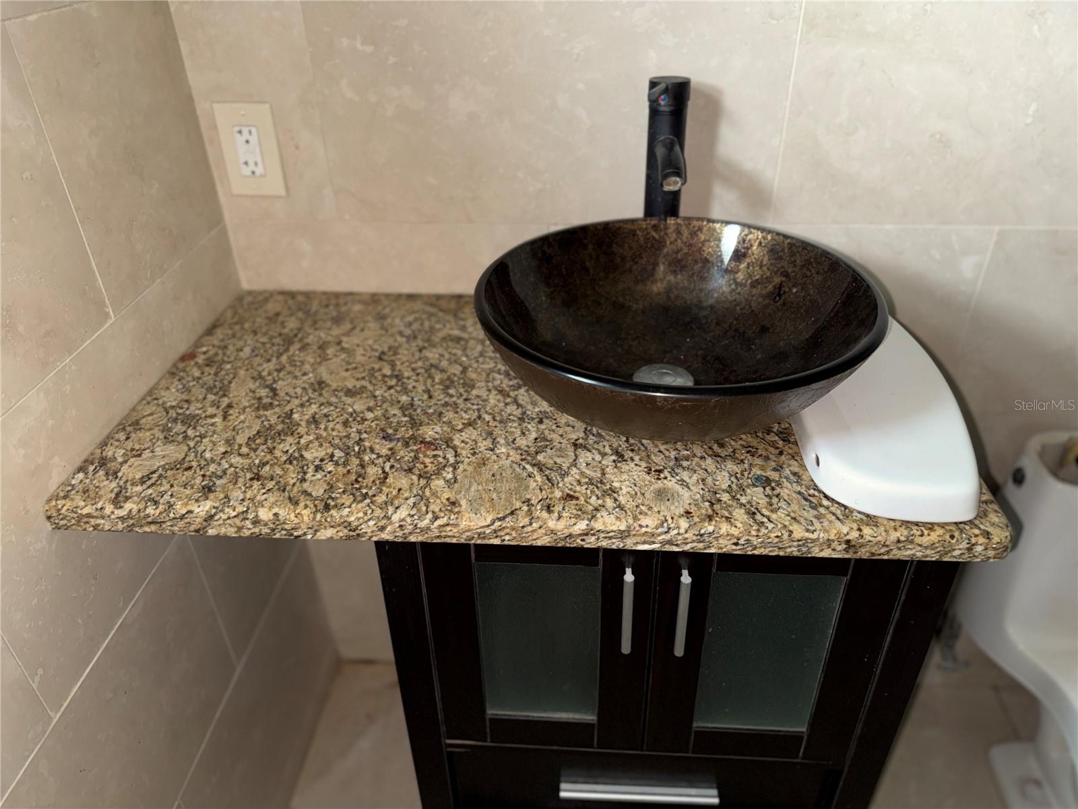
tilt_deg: -33.8
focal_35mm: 24
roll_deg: +1.3
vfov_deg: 56.8
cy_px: 404
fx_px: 747
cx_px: 539
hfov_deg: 71.6
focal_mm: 6.76
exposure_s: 1/7
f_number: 1.78
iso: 125
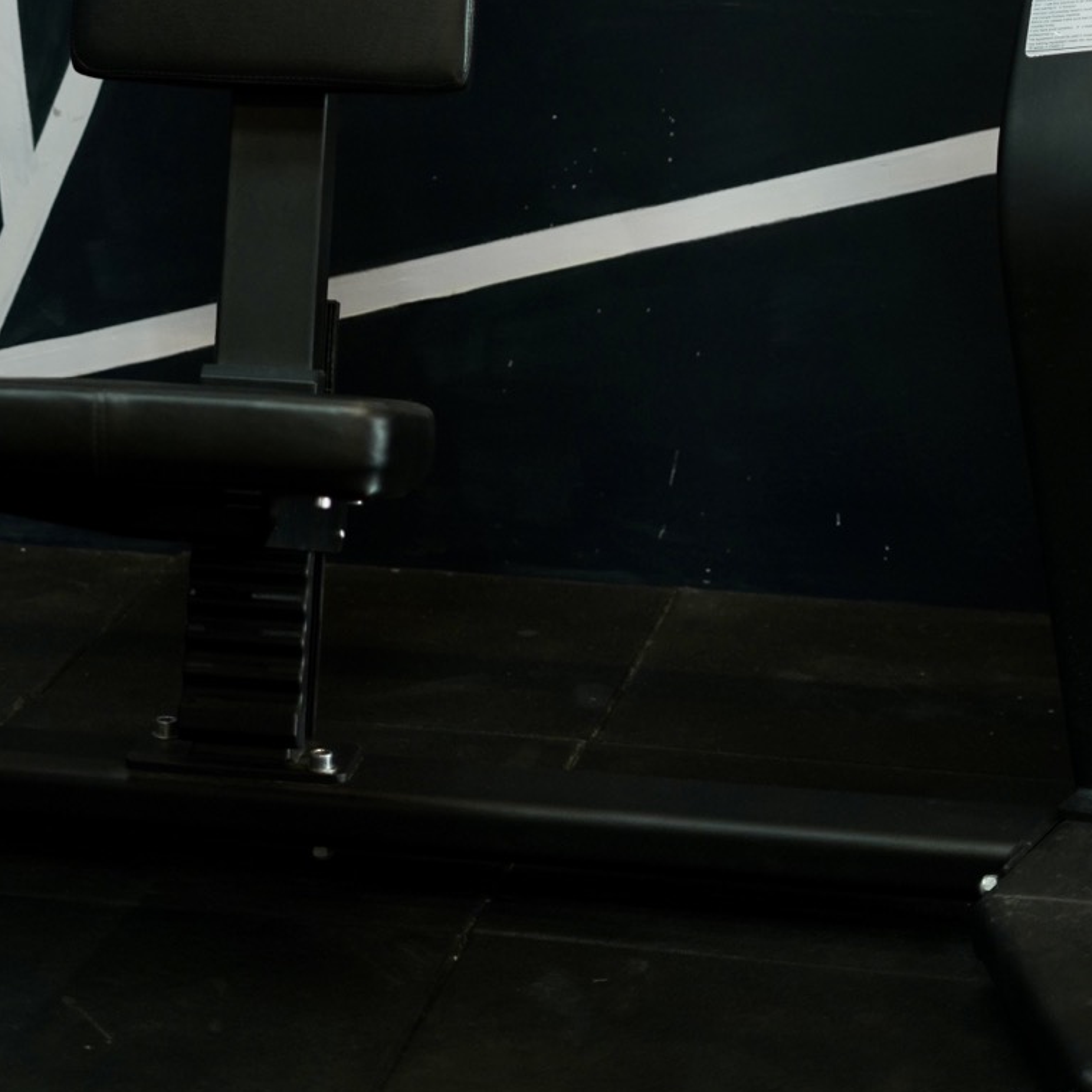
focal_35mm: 129
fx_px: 4604
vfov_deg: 13.1
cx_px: 181
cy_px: -328
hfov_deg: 13.4
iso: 640
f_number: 1.8
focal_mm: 50
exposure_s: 1/100
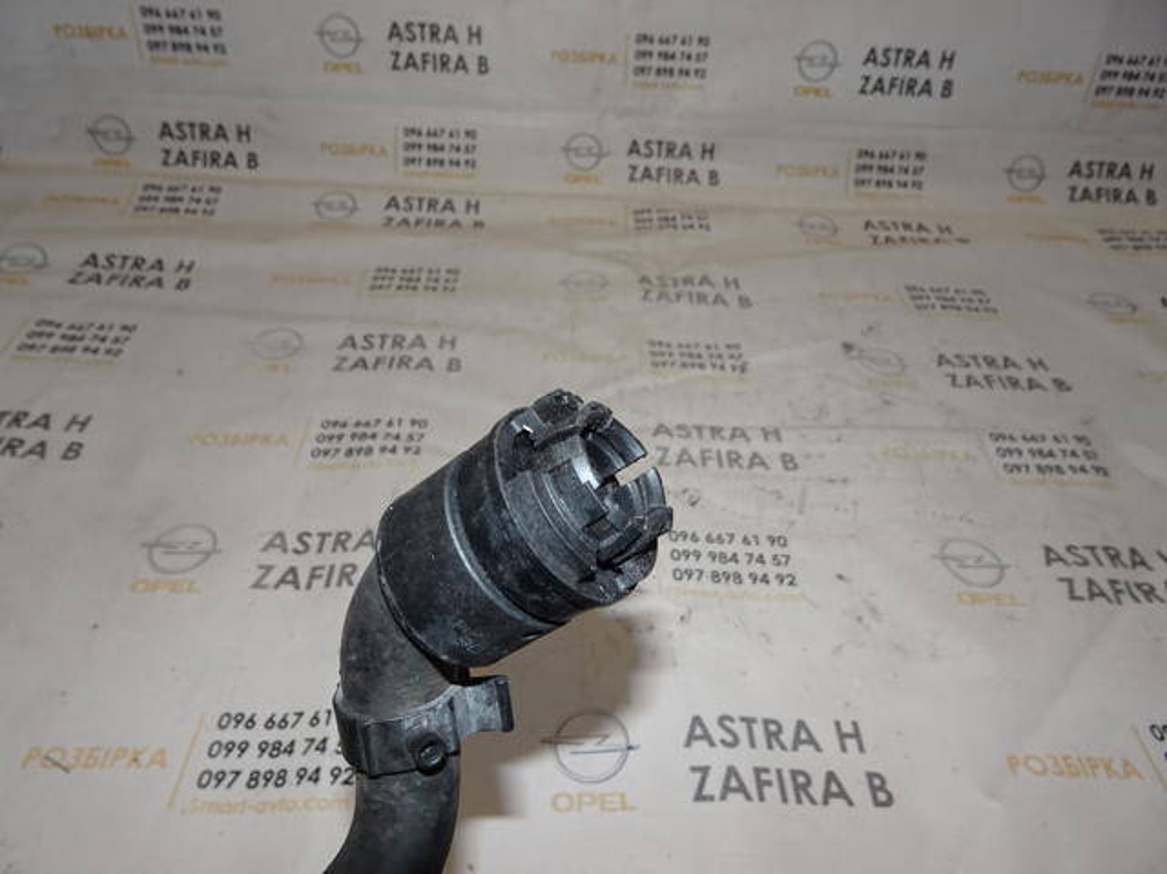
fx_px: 808
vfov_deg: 56.8
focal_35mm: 24
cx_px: 584
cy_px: 437
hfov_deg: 71.6
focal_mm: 4.1
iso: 125
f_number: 3.5
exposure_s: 1/30
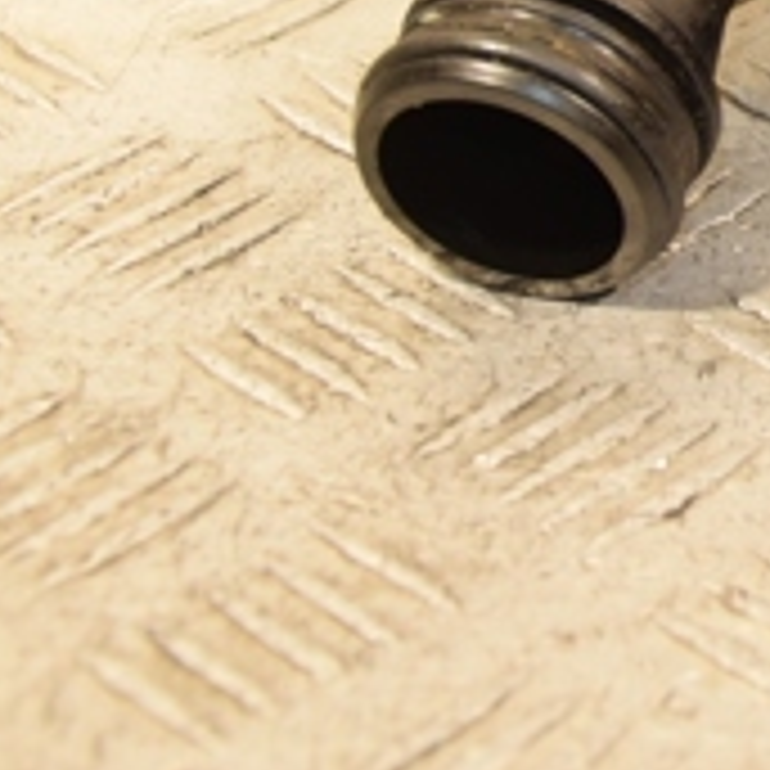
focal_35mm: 143
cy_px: -180
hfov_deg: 11.4
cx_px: 1328
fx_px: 3599
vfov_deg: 11.9
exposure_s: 1/125
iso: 800
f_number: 5
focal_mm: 30
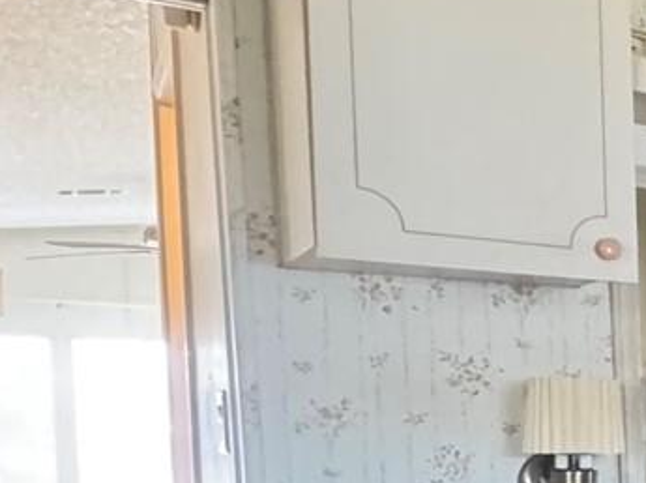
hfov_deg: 19.6
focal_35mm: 65
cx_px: 1240
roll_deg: +1.0
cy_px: 500
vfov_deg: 21.6
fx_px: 1212
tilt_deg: -2.1
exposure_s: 1/40
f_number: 2.2
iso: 1250
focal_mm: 2.22
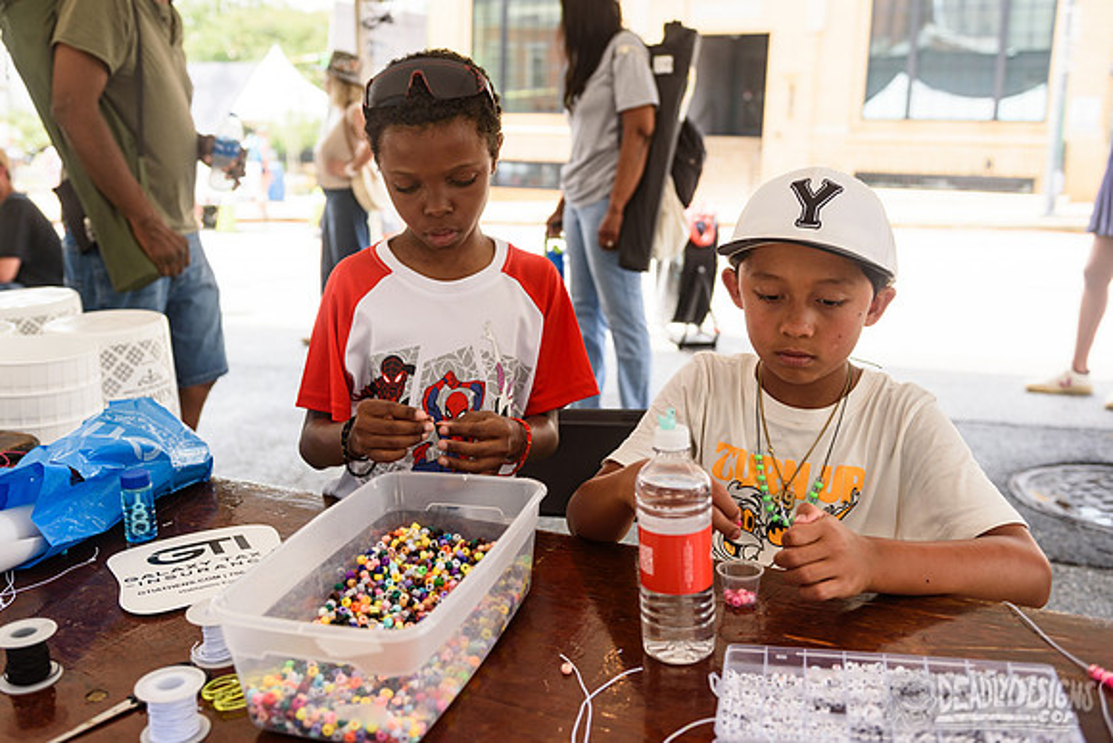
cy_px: 341
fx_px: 1072
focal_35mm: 35
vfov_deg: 38.2
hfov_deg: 54.8
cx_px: 510
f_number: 5
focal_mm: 32
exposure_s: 1/400
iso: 200
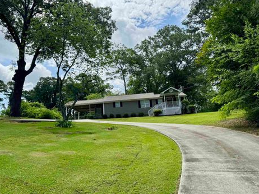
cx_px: 137
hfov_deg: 67.3
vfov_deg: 53.0
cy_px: 91
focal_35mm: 26
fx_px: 194
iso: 80
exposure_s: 1/1980
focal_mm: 6.76
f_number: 1.78
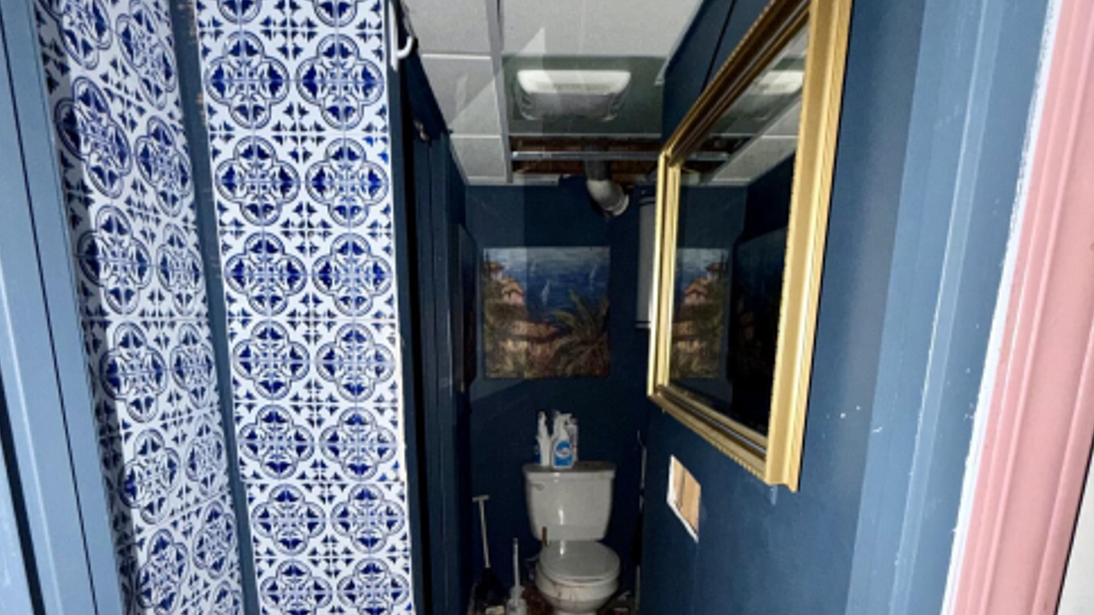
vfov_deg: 51.1
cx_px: 536
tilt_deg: -12.3
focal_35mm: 21
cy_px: 467
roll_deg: -0.5
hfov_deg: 83.8
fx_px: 609
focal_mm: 2.22
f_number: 2.2
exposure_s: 1/17
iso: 200
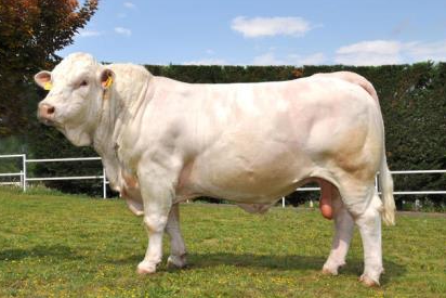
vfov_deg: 26.0
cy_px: 147
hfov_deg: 38.2
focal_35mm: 52
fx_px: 644
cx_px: 221
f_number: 20
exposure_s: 1/200
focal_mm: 34
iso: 200
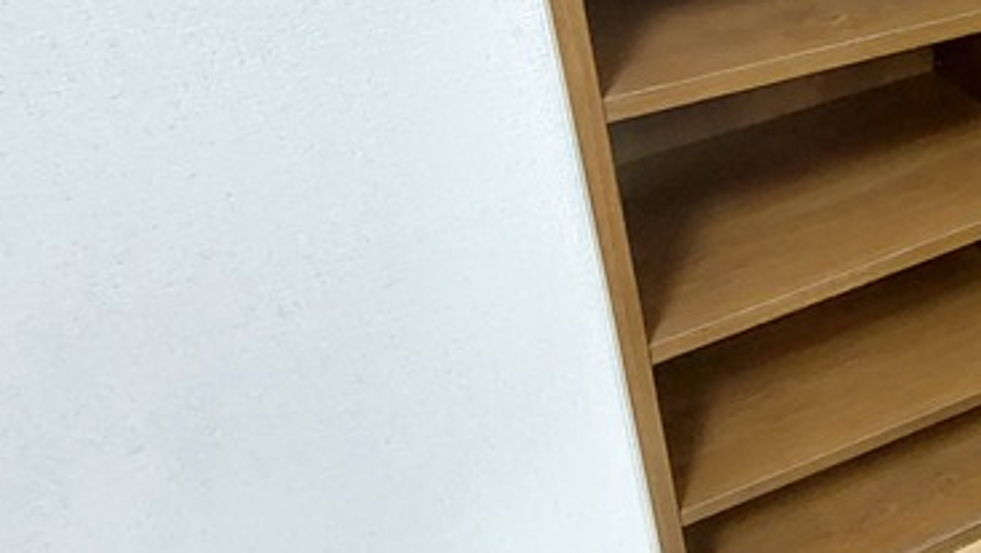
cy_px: 94
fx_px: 963
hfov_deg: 46.6
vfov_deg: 31.1
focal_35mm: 37
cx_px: 944
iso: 800
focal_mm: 1.74
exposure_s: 1/20
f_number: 2.2
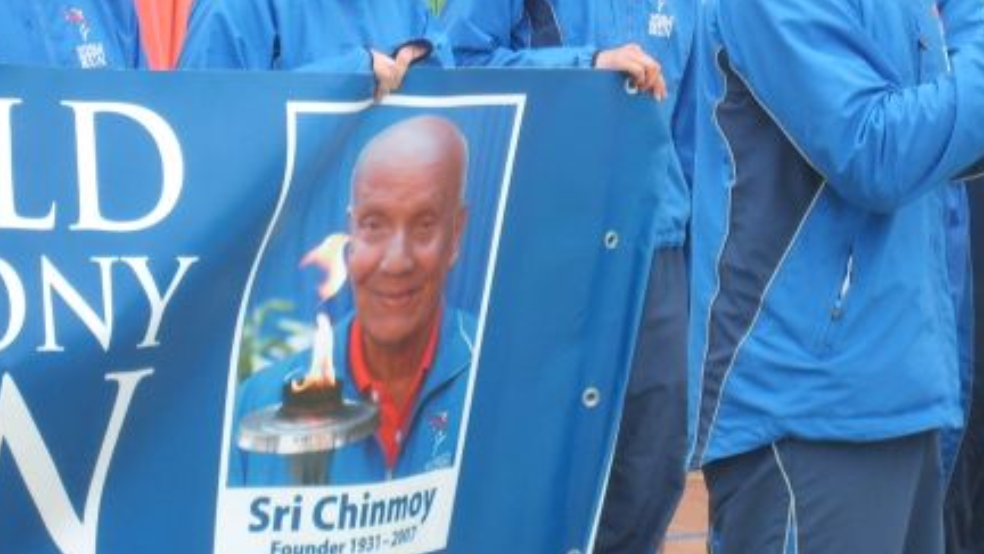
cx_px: 702
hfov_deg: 10.2
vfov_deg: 5.7
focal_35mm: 212
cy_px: -66
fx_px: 5531
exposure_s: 1/60
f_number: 4.9
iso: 56
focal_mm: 17.4
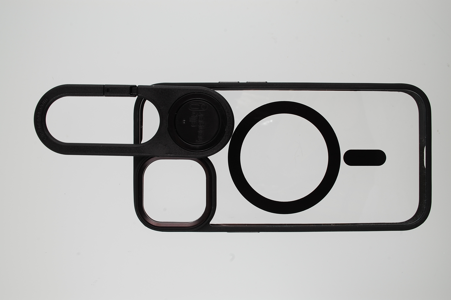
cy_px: 150
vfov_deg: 36.8
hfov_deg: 53.2
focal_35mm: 36
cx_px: 226
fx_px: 451
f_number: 13
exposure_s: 1/160
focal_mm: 24
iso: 200
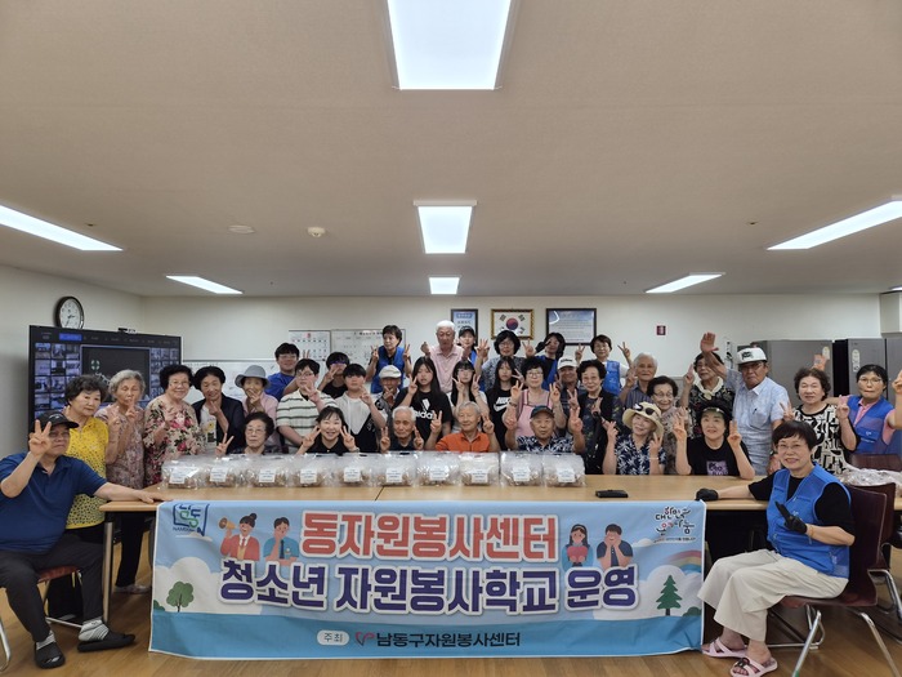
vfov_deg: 58.9
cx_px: 451
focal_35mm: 23
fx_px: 599
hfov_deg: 73.9
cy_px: 338
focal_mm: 5.4
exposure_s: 1/120
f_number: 1.8
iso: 32
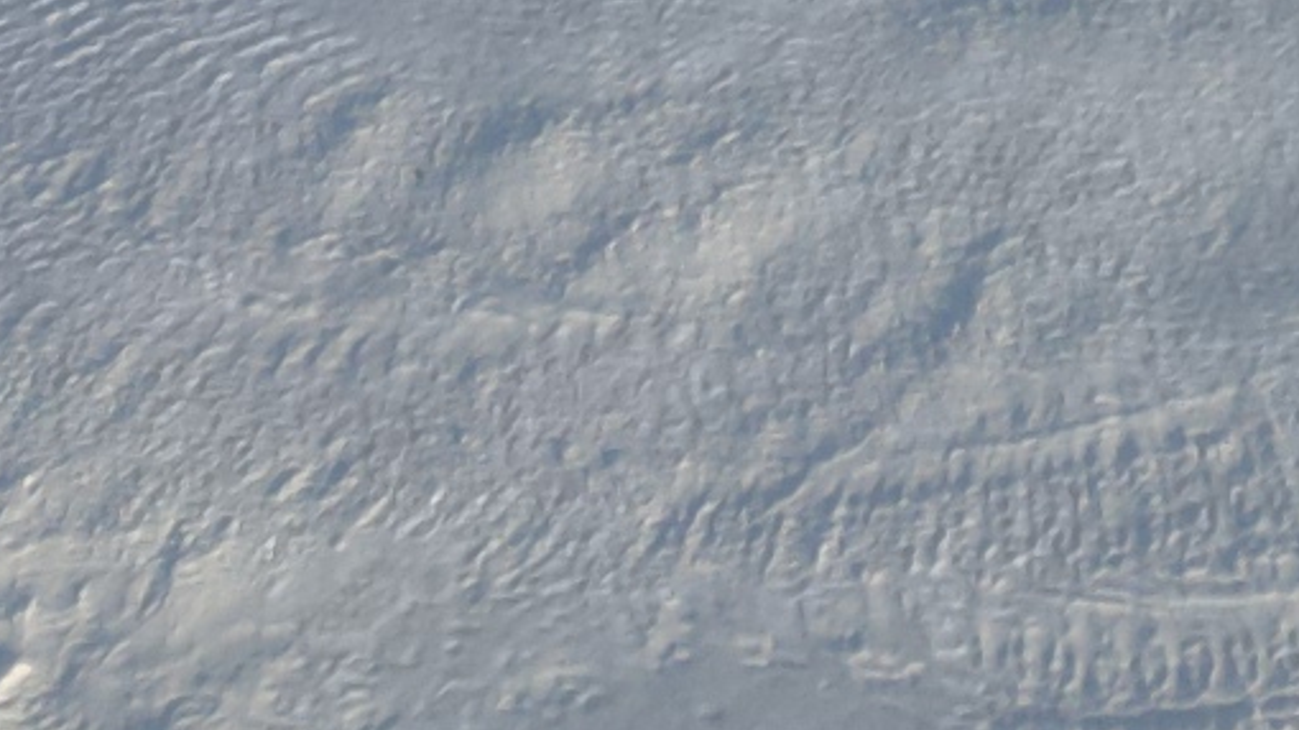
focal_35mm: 207
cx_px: 1355
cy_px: -2369
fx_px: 7128
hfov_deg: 10.3
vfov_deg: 5.1
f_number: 1.7
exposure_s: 1/2000
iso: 100
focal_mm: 6.72
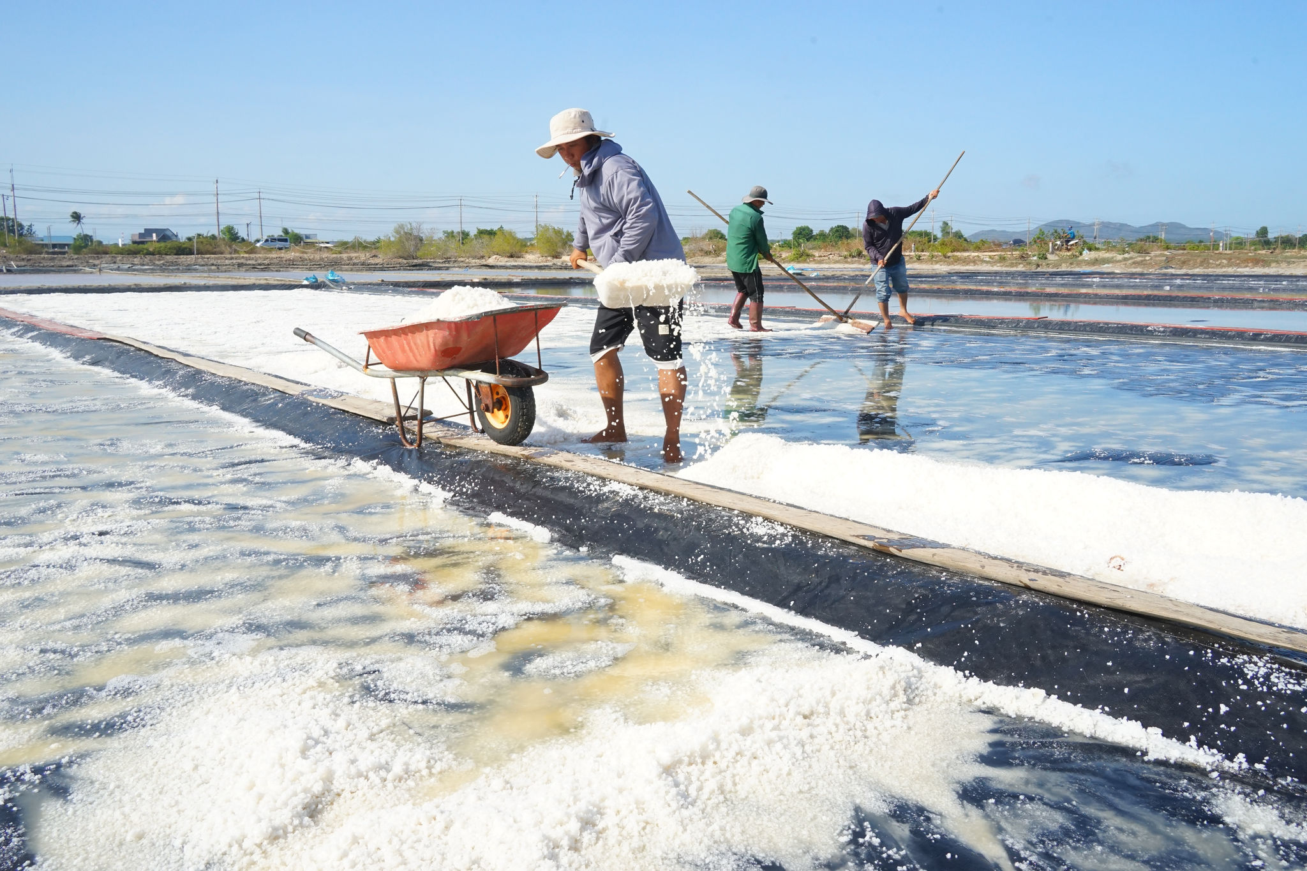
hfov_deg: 61.9
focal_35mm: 30
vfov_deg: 43.6
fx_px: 1089
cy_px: 436
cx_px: 654
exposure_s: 1/640
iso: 1250
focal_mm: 30
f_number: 16
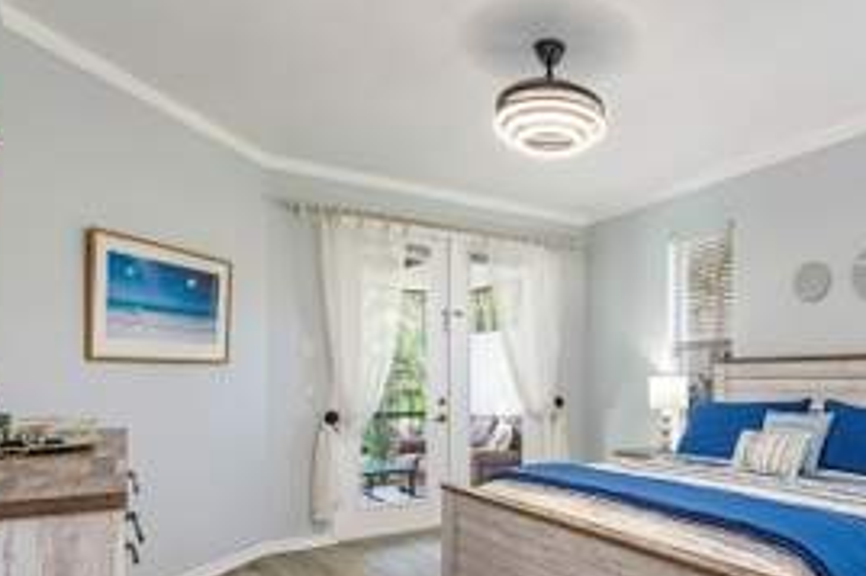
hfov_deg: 69.7
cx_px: 570
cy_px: 383
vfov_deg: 50.3
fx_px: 601
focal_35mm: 25
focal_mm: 14
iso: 100
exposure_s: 1.3
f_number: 9
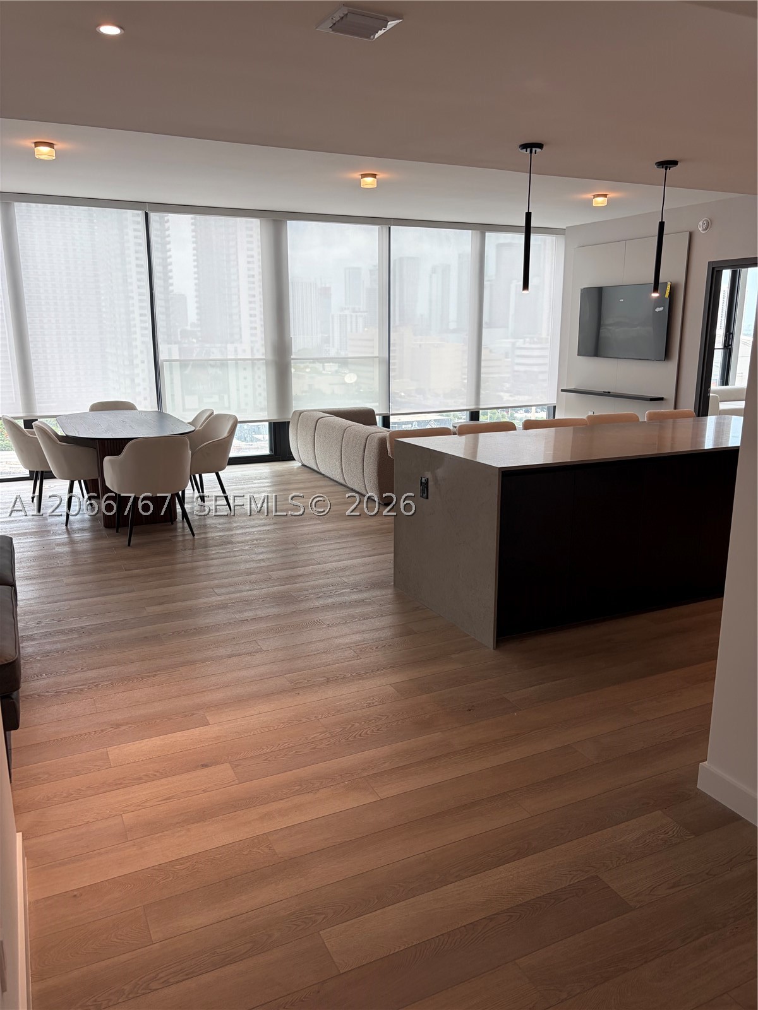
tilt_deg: -13.2
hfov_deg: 53.1
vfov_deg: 67.3
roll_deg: -0.1
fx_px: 759
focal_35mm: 26
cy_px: 505
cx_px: 379
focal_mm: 5.96
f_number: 1.6
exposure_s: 1/120
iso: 40
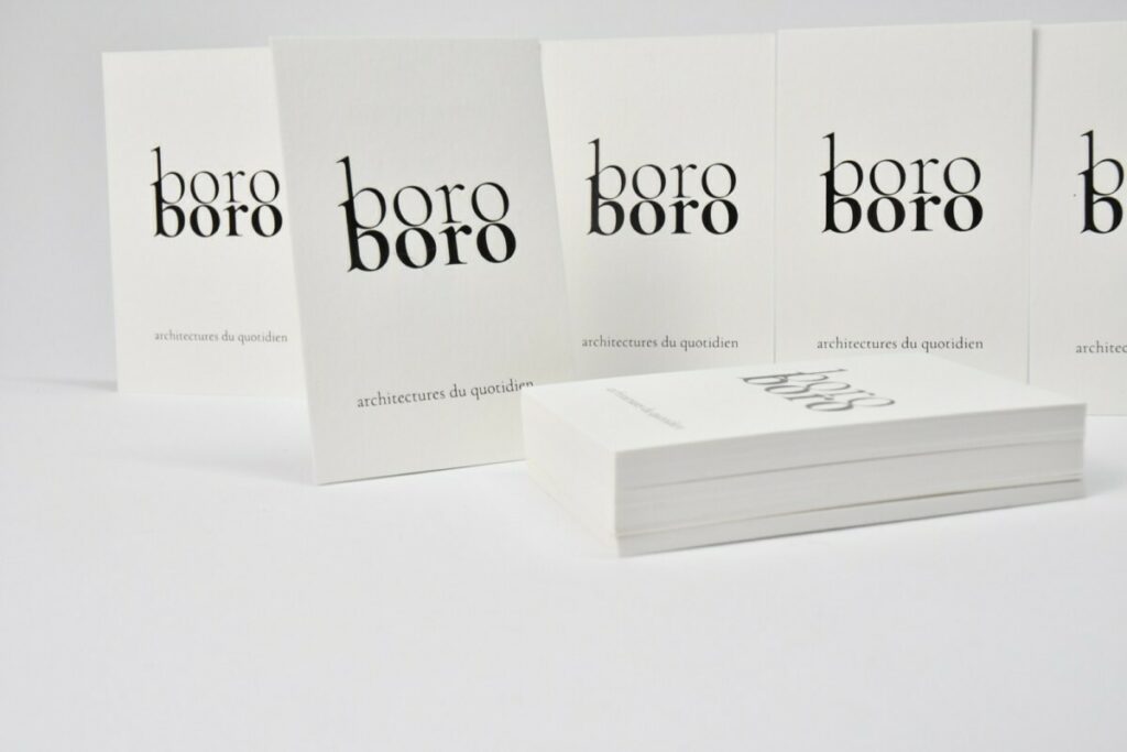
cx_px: 564
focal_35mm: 51
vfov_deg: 26.5
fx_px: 1597
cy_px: 376
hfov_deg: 38.9
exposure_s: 1/160
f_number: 13
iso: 2500
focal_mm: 34
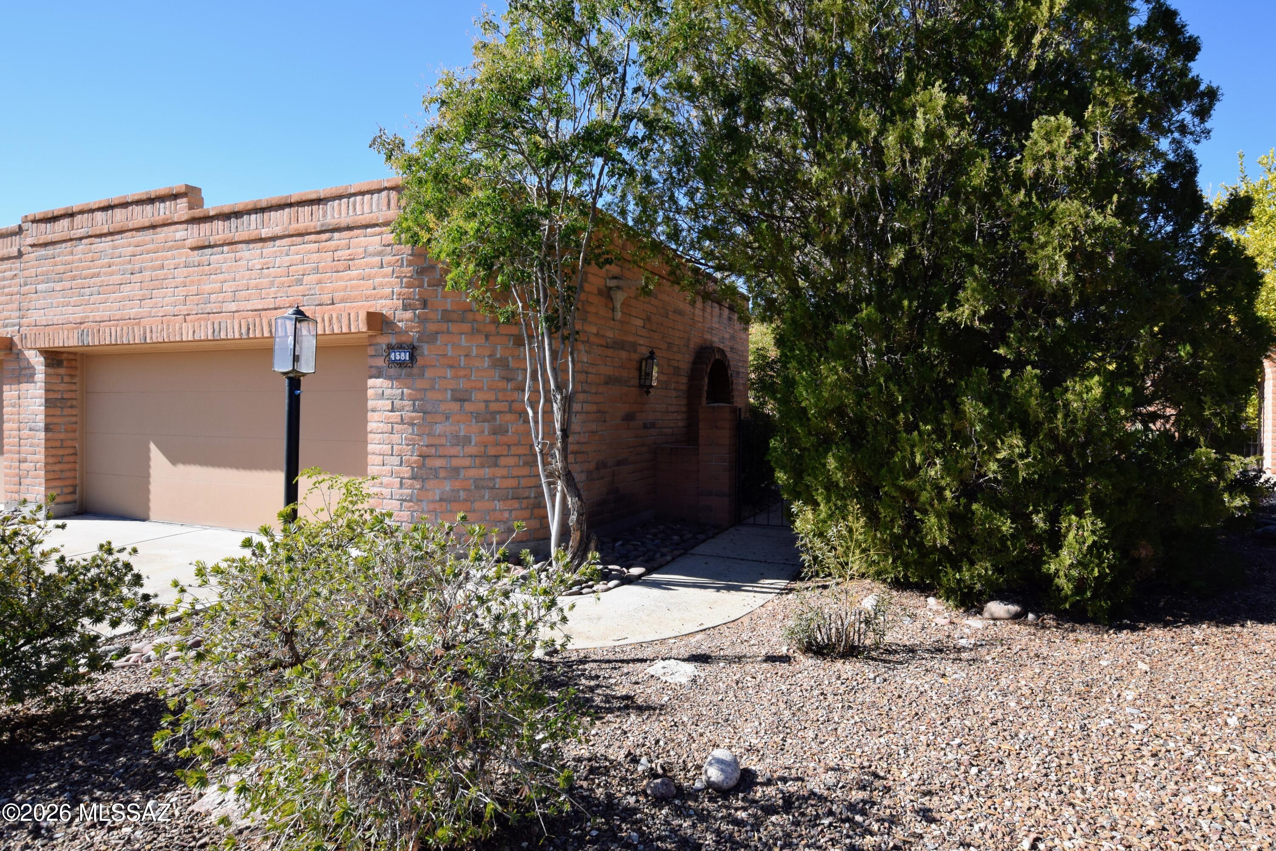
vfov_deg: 63.2
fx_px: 691
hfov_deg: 85.4
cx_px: 638
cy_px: 426
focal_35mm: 20
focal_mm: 13
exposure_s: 1/400
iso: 400
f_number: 10
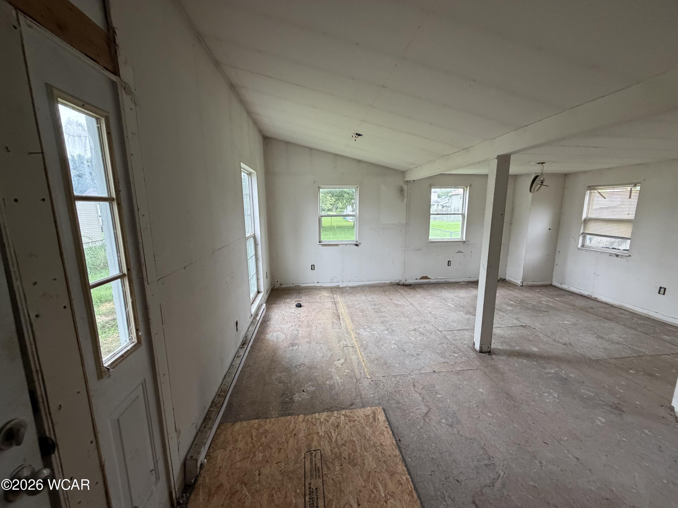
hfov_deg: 102.1
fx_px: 274
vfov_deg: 85.7
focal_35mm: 14
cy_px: 254
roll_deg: +0.5
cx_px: 339
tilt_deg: -9.1
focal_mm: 2.22
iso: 320
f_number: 2.2
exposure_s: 1/106
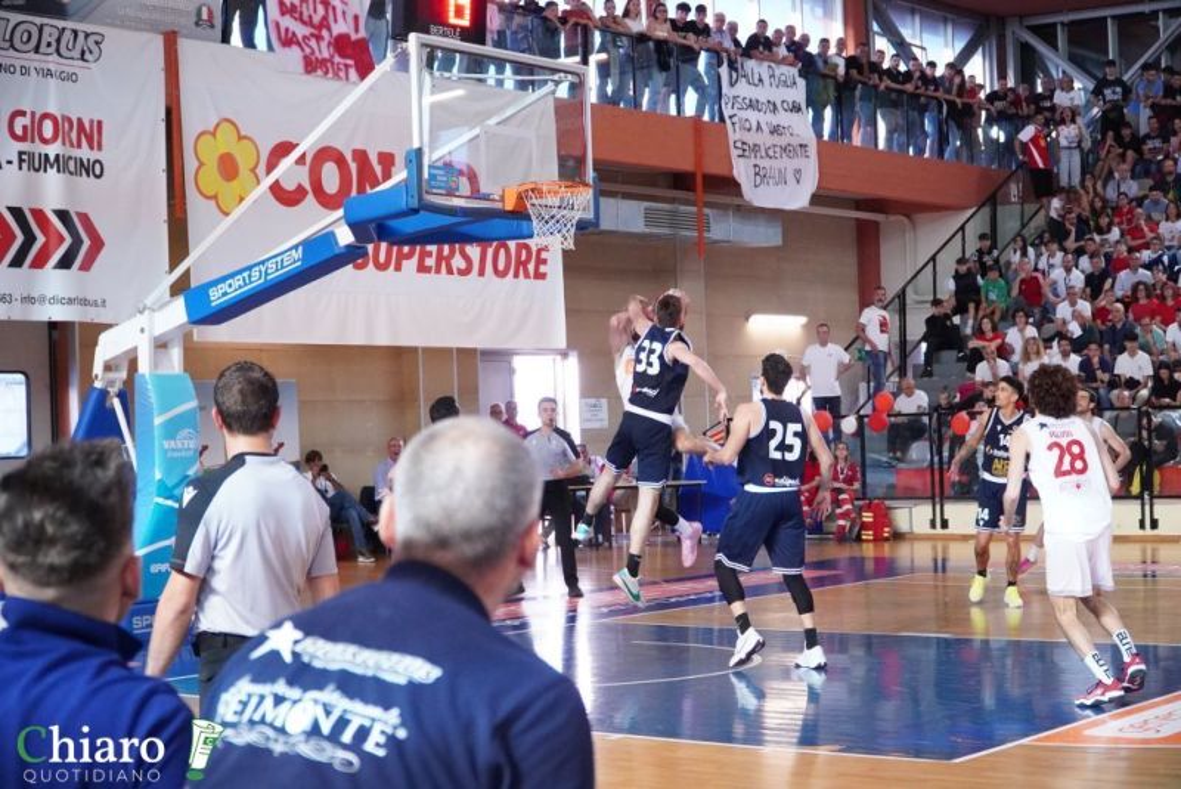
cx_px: 590
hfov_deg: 34.2
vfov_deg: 23.2
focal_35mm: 58
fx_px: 1920
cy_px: 394
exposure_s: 1/640
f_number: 4
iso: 5000
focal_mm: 39
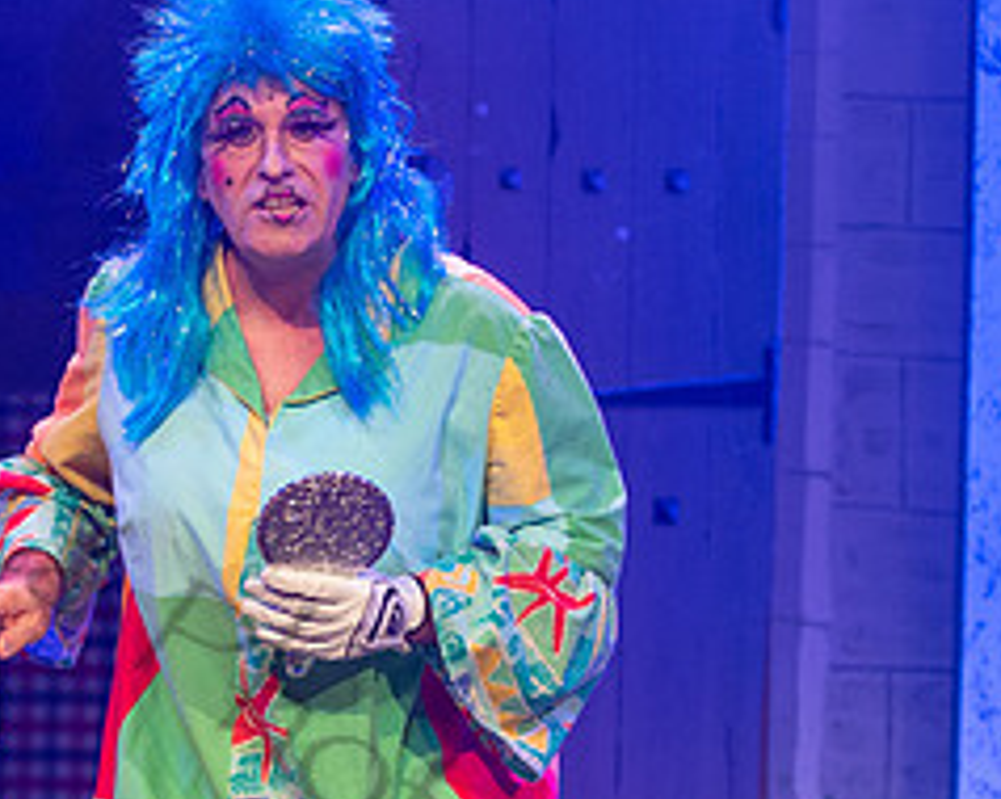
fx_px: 5920
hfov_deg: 9.7
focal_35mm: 200
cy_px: 666
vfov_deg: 7.7
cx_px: 309
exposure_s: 1/400
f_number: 2.8
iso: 1000
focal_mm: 70
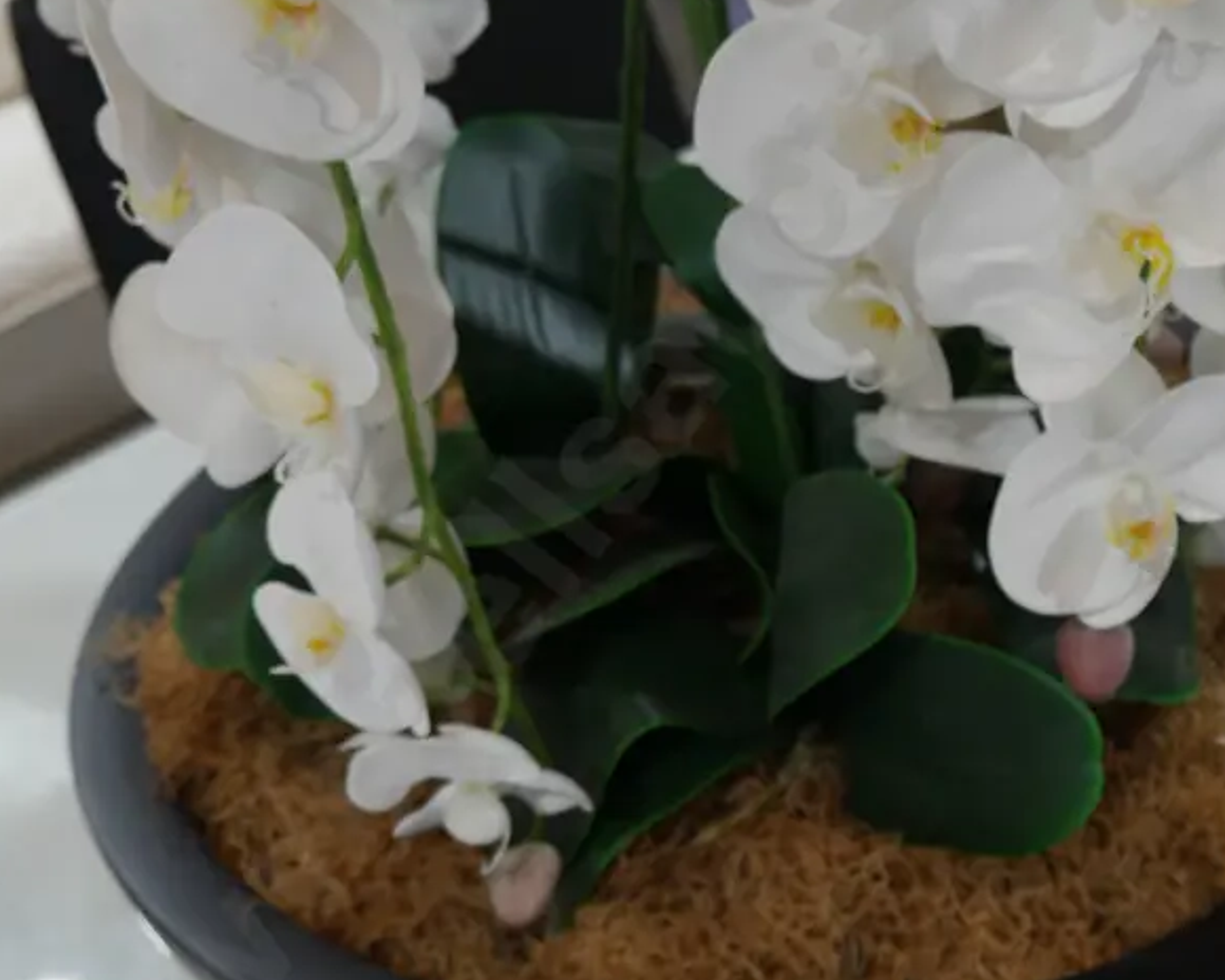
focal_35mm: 69
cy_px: 285
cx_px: 742
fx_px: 2502
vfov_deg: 22.0
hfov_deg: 27.4
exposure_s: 1/60
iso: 320
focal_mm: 20
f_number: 4.4
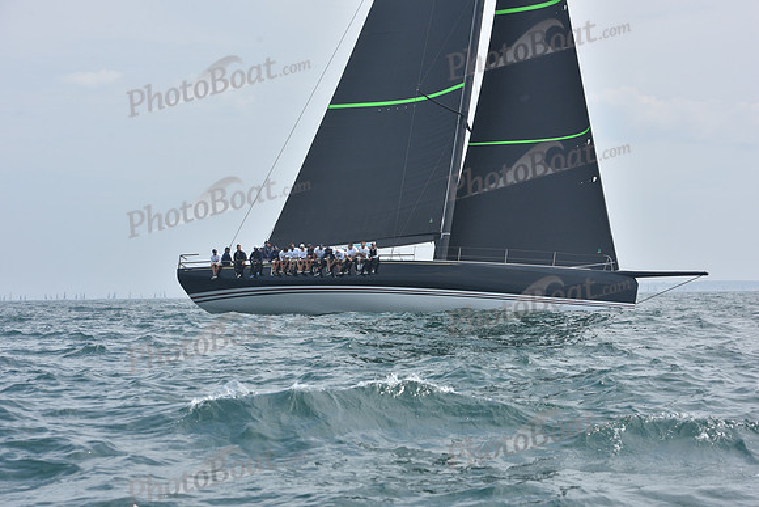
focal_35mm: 92
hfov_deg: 22.1
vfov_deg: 14.9
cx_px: 380
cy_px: 254
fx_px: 1940
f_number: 9
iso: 250
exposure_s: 1/800
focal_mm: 92
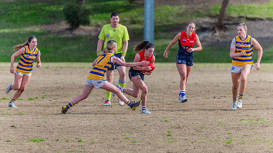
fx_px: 3412
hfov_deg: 4.6
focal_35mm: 471
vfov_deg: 2.6
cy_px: 90
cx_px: 136
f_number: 6.3
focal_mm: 450
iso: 800
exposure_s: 1/1600
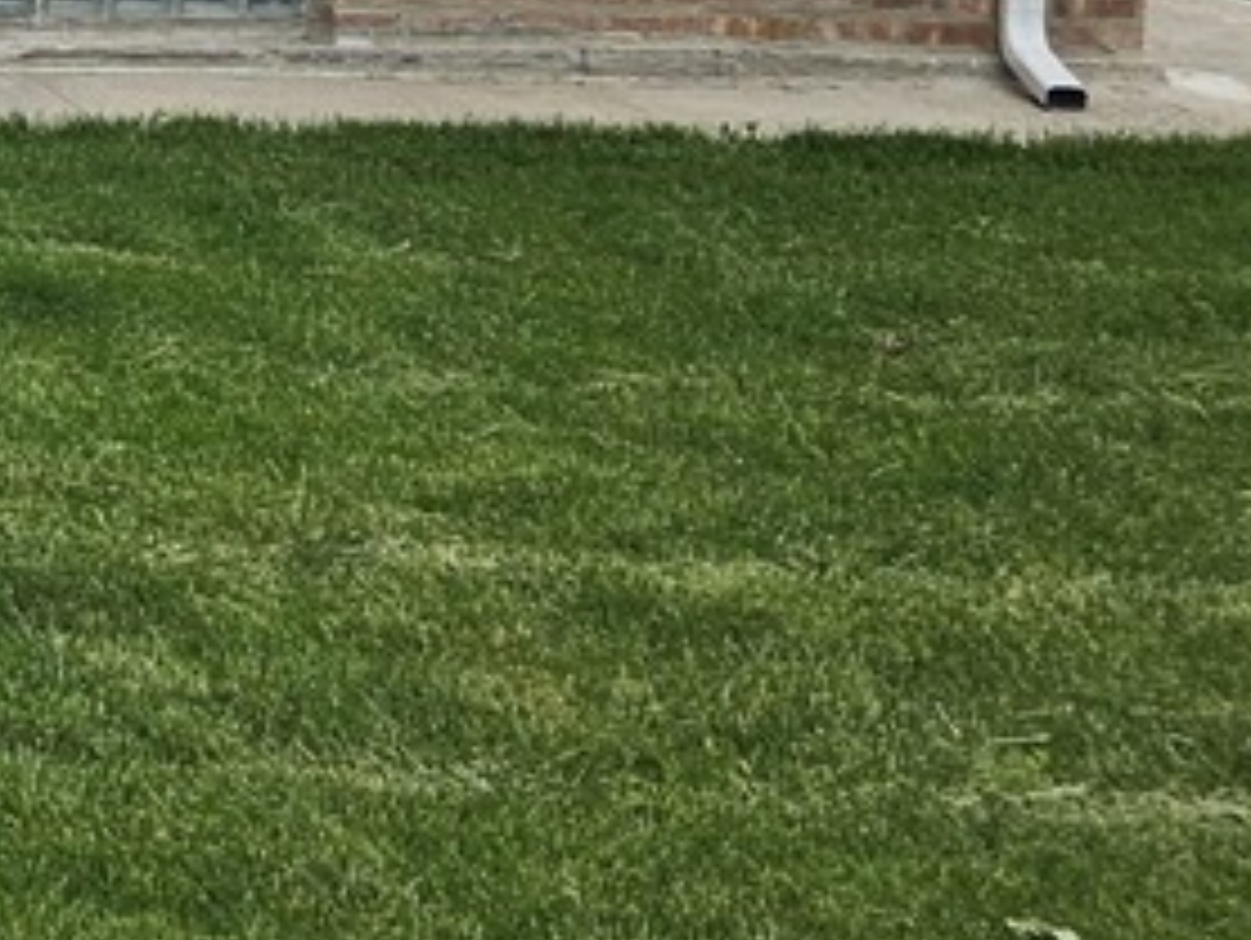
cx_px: -1138
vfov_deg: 12.1
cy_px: -256
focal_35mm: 119
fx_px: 4304
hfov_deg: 14.2
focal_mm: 5.4
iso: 25
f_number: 1.8
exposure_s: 1/1563
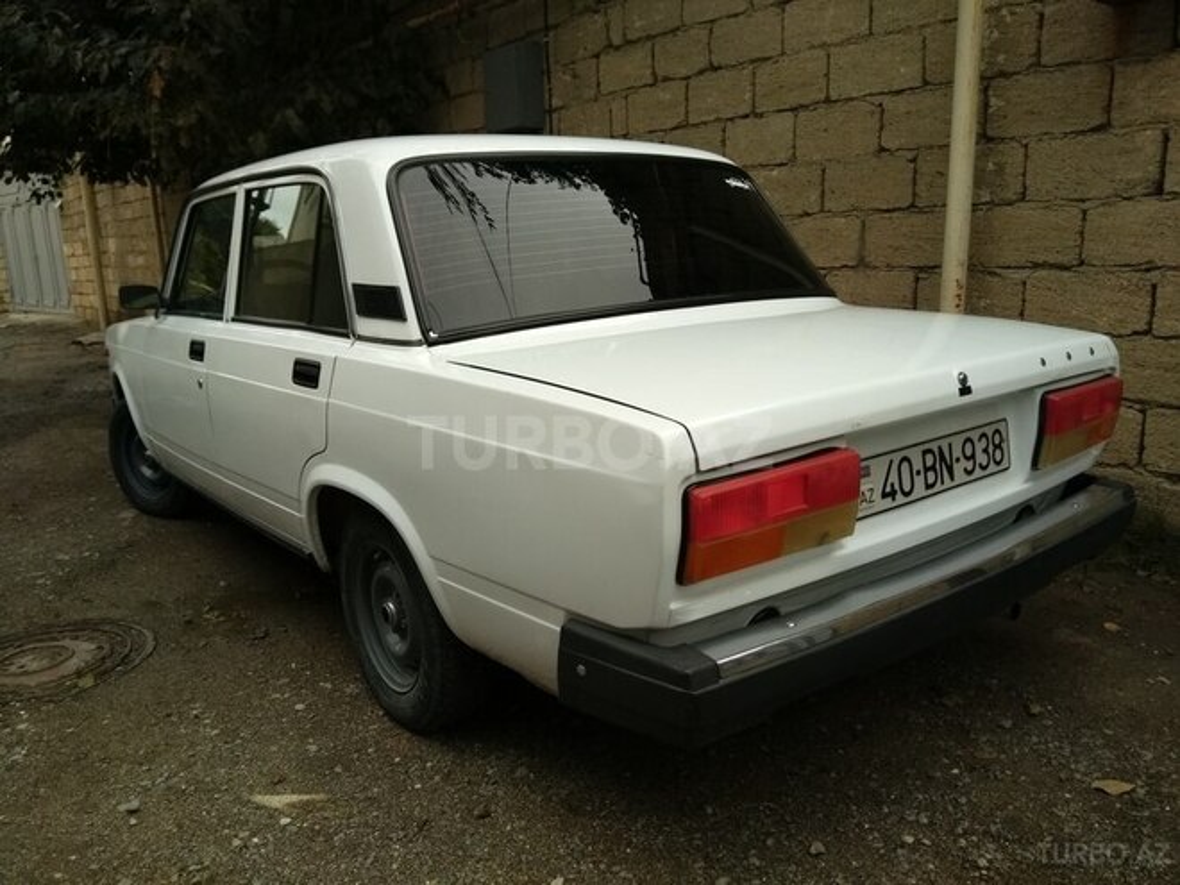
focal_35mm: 21
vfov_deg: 63.4
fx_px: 716
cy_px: 442
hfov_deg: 79.0
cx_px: 590
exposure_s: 1/182
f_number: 2
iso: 100
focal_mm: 3.57
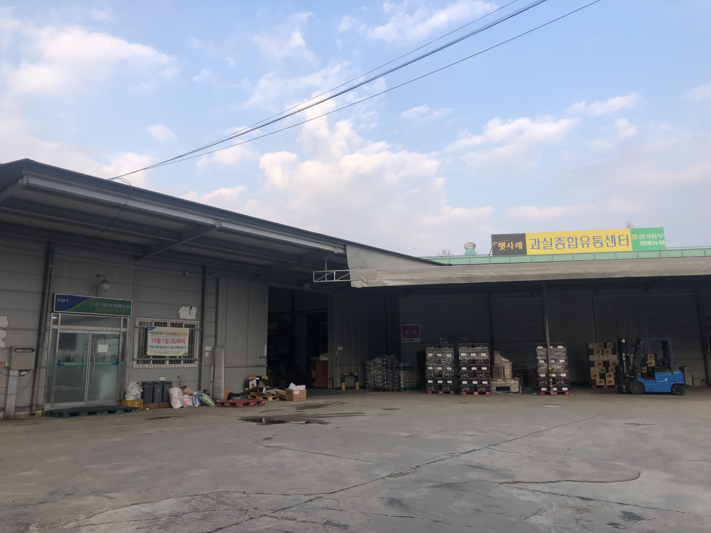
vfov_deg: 49.7
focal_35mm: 28
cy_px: 266
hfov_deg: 63.4
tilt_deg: +10.2
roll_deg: +1.2
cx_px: 356
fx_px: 575
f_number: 1.8
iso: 20
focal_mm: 4
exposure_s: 1/527
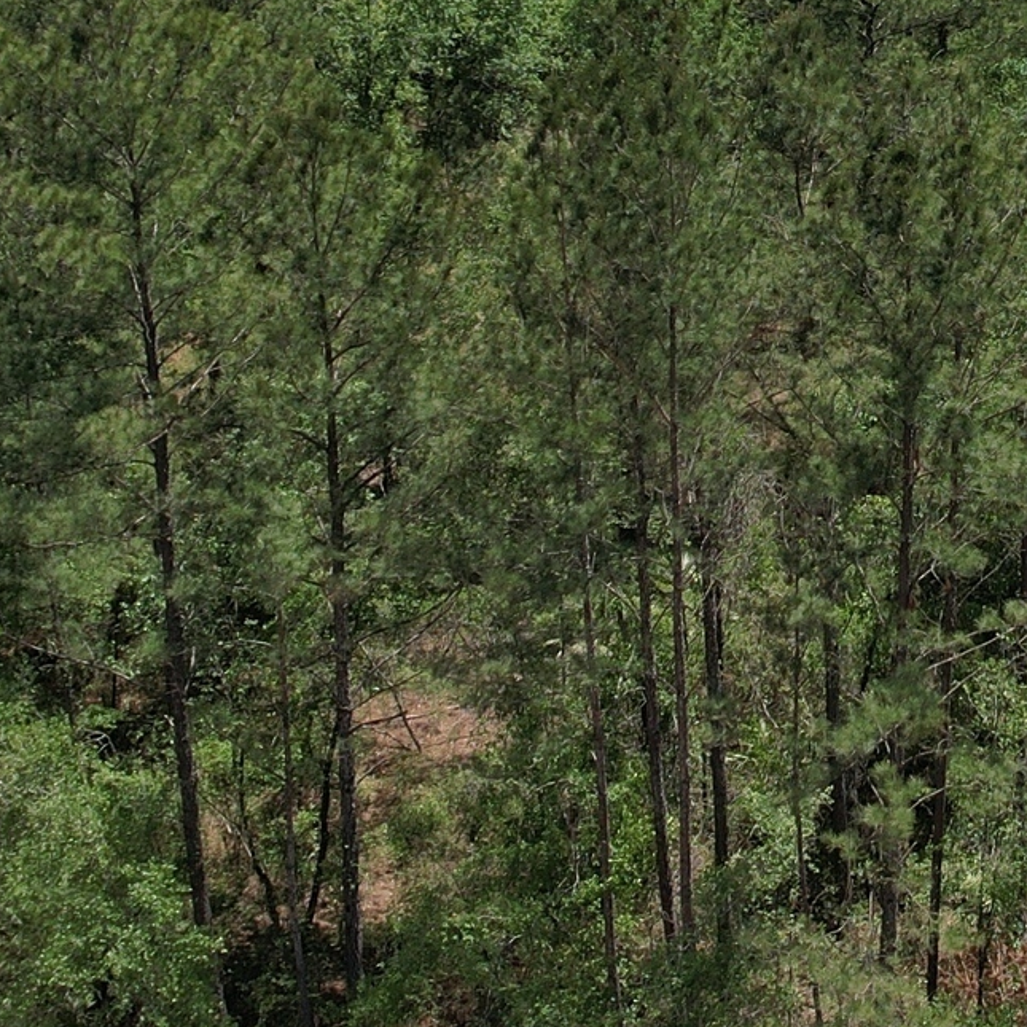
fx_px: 2987
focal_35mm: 89
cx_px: 1011
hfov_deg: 19.0
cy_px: 146
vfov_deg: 19.2
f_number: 2.8
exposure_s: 1/1500
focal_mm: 8.38
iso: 100
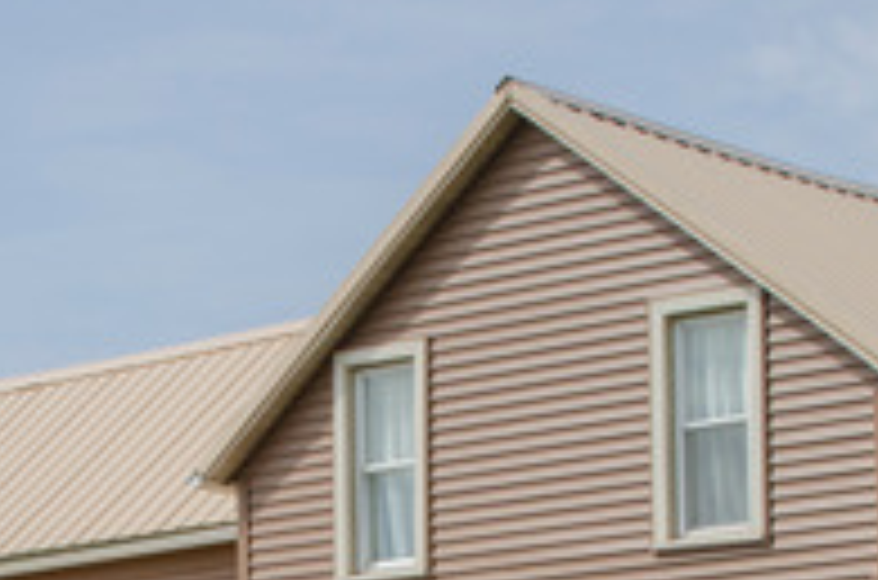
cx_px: 284
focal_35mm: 138
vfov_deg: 9.8
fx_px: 3357
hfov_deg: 14.9
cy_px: 674
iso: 400
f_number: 13
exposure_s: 1/1000
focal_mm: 28
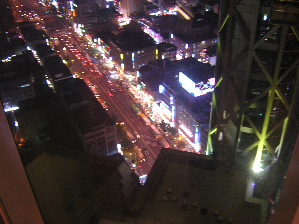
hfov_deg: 51.4
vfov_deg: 39.7
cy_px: 112
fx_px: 311
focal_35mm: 36
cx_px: 150
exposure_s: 1/2.8
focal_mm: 4.7
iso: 173
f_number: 2.6
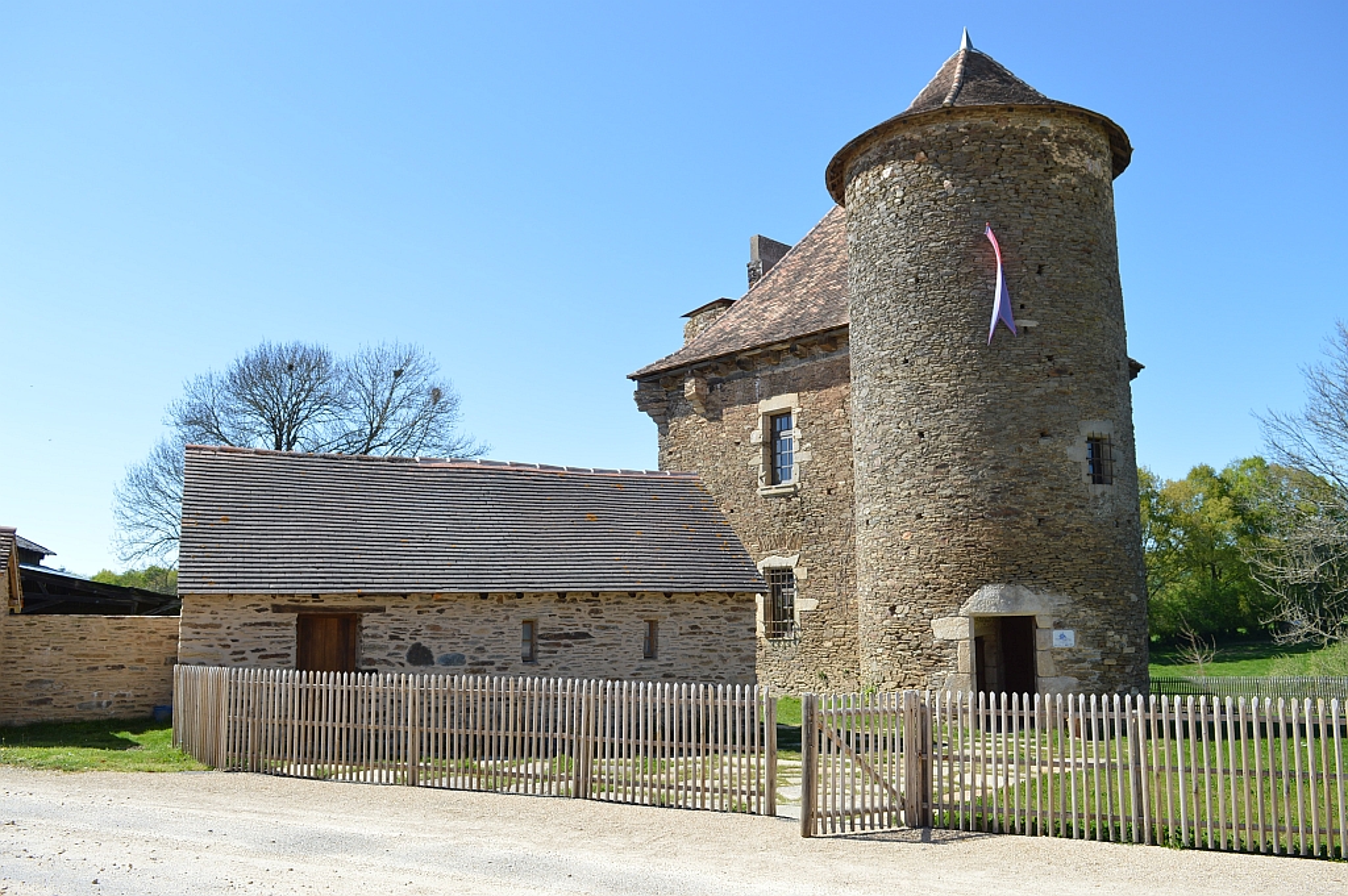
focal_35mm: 27
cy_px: 448
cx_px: 674
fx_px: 1010
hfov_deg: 67.4
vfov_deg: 47.9
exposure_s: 1/200
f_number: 7.1
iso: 100
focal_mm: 18
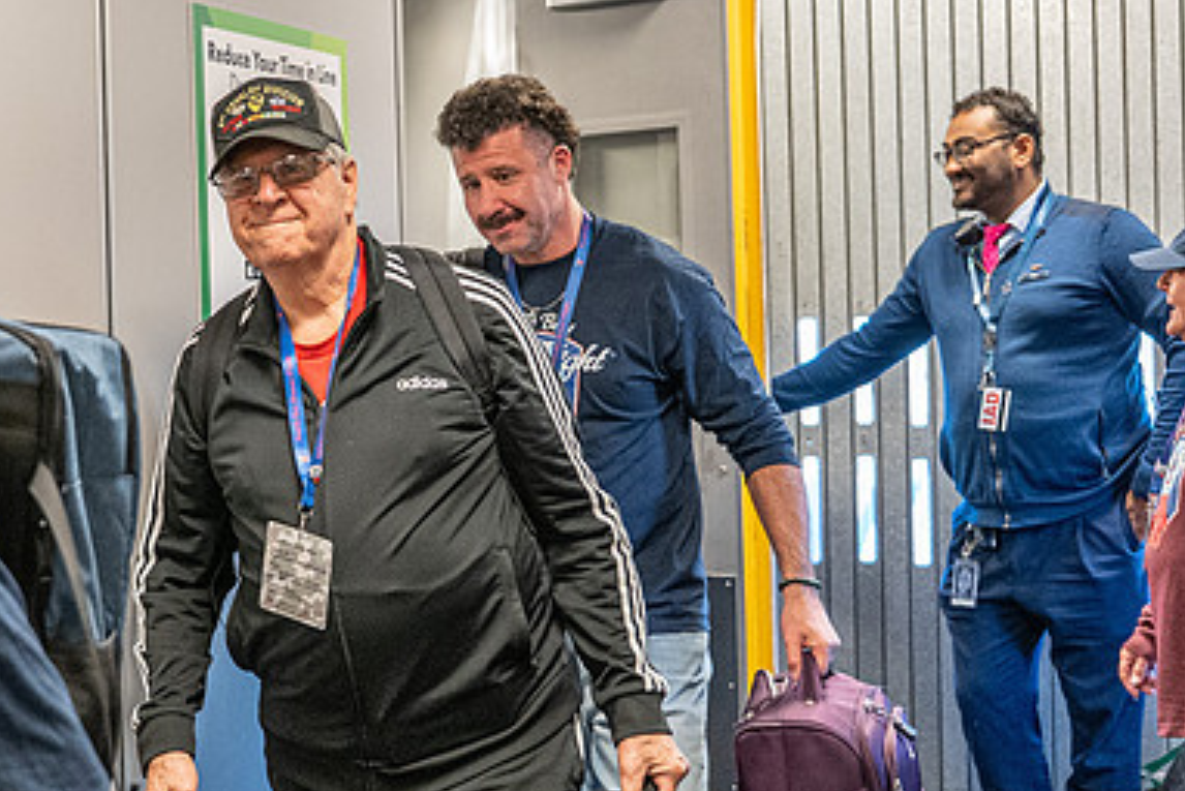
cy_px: 345
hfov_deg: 27.8
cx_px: 349
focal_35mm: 72
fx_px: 2371
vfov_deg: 18.9
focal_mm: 29.5
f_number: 2.8
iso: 2800
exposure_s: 1/200
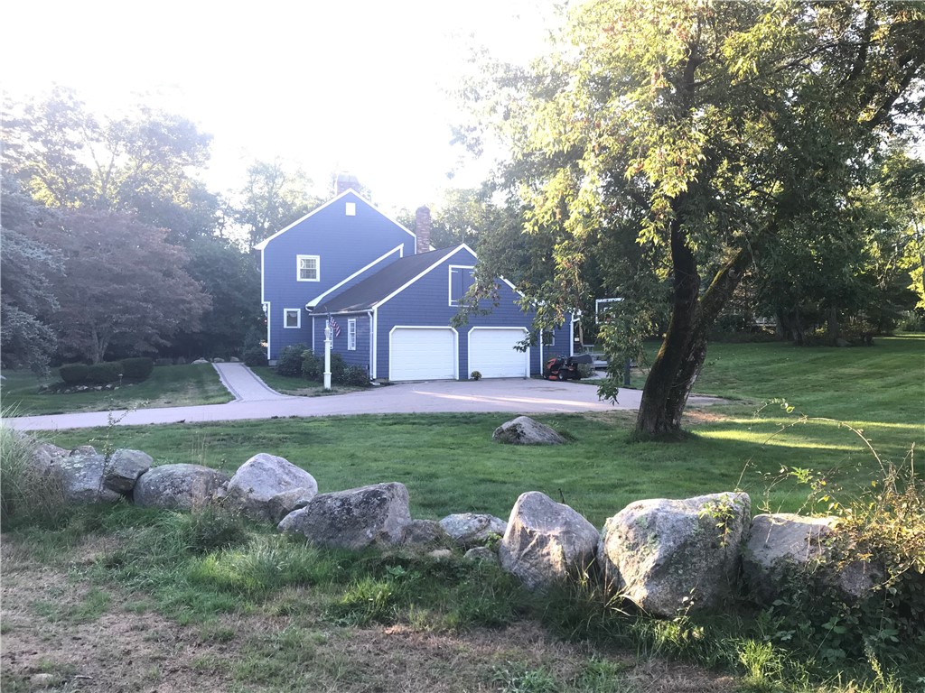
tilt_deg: +2.4
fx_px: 748
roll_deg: -0.4
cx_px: 462
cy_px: 346
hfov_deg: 63.4
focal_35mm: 28
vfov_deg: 49.7
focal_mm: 3.99
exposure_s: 1/120
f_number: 1.8
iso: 25
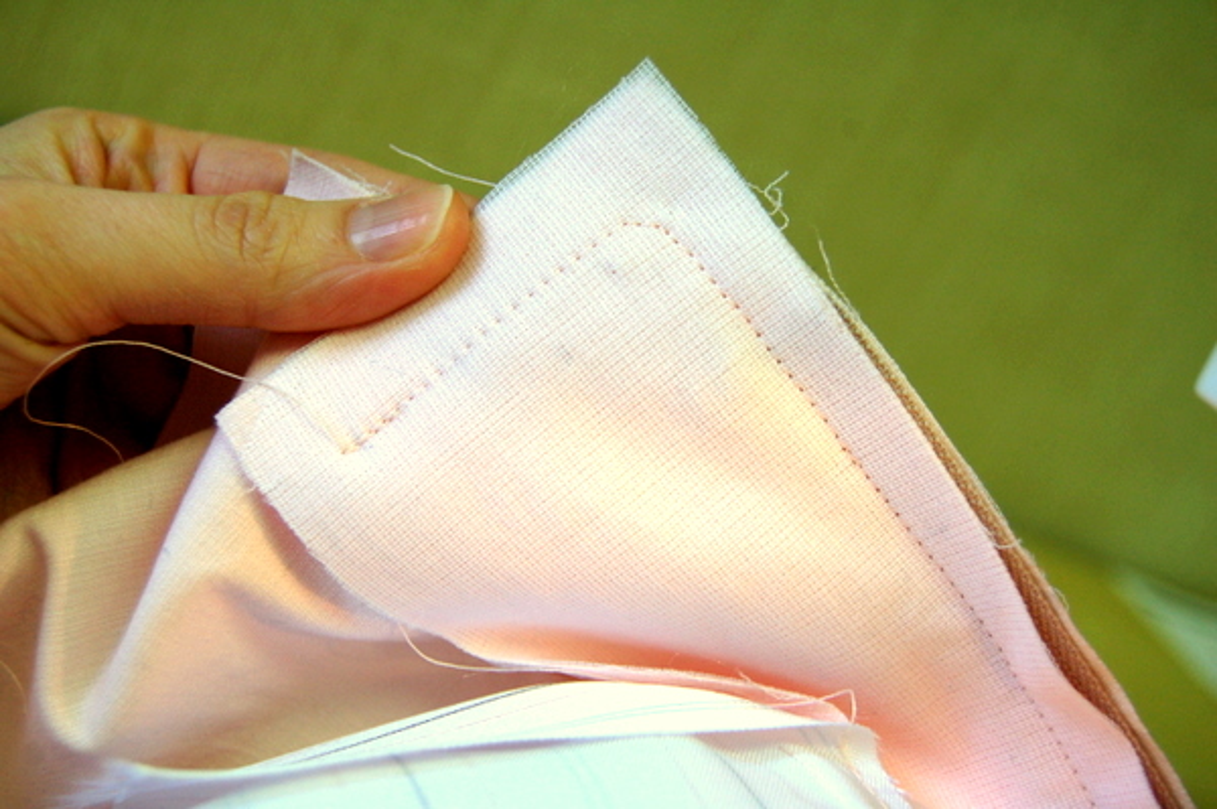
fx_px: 1621
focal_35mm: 48
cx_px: 608
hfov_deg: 41.1
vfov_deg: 28.0
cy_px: 404
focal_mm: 32
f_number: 5
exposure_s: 1/100
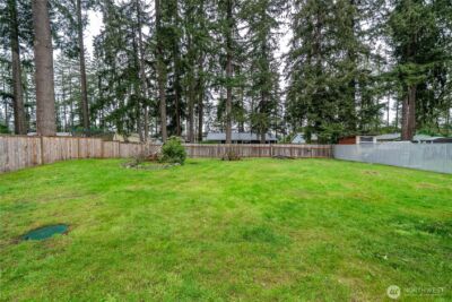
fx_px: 176
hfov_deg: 104.2
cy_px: 151
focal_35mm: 14
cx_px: 226
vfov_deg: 81.3
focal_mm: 14
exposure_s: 1/30
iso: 160
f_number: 7.1
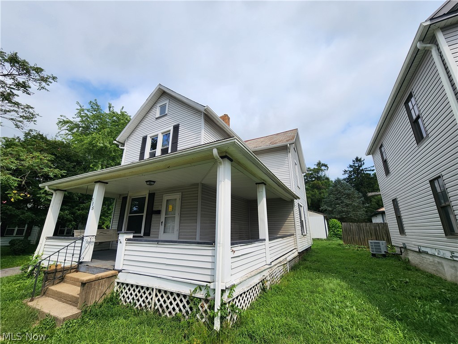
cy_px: 172
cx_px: 229
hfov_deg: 106.2
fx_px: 172
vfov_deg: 89.9
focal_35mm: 13
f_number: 2.2
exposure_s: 1/2708
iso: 50
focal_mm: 2.2
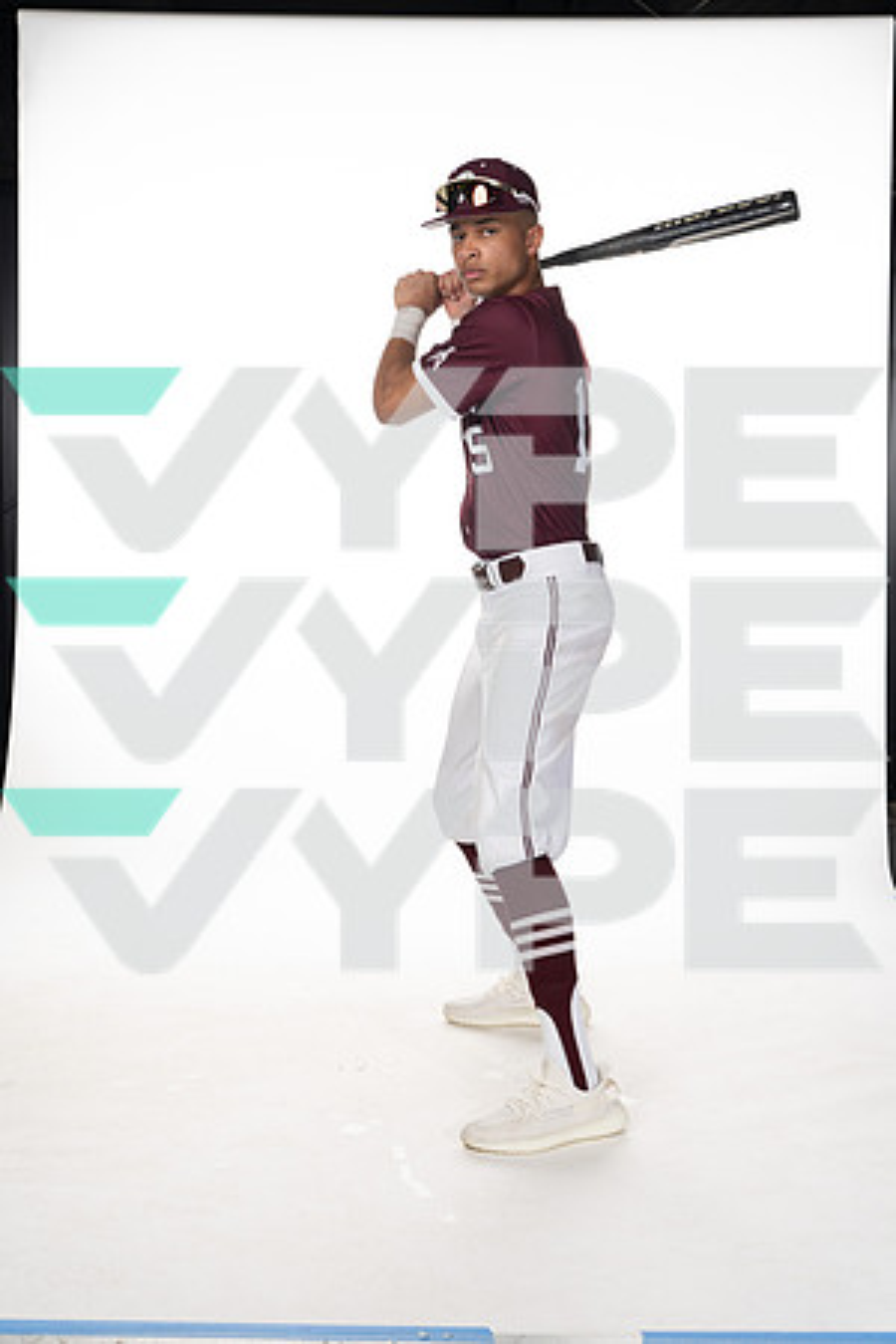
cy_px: 672
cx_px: 448
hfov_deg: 27.5
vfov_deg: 40.3
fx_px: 1829
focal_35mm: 49
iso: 400
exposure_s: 1/250
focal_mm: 49
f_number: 6.3
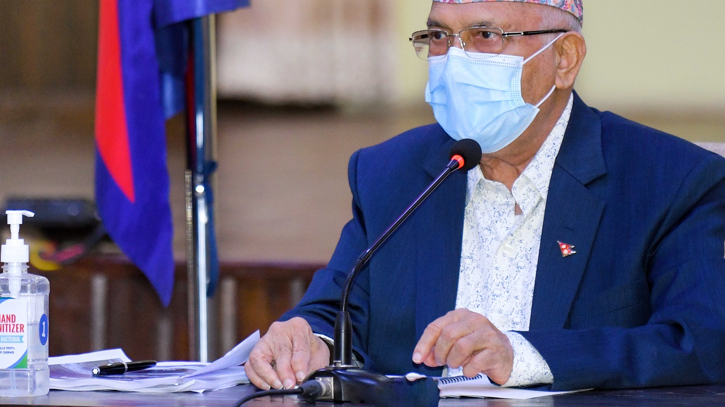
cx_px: 400
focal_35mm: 239
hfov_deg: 9.0
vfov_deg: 5.1
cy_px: 135
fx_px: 4594
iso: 800
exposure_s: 1/125
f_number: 2.8
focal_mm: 200
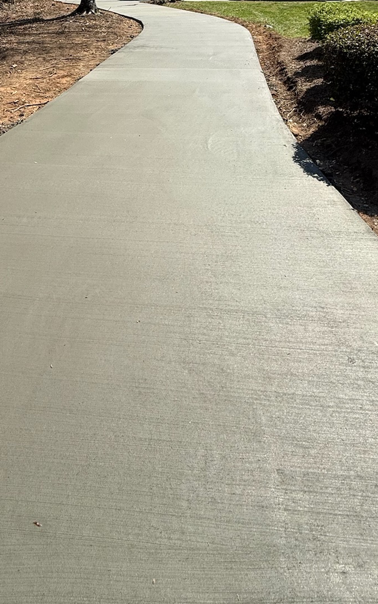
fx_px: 462
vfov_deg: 57.3
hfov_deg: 44.5
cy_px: 62
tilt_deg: -13.2
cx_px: 168
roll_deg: +2.4
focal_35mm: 28
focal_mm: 2.22
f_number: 2.2
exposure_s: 1/2237
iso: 50
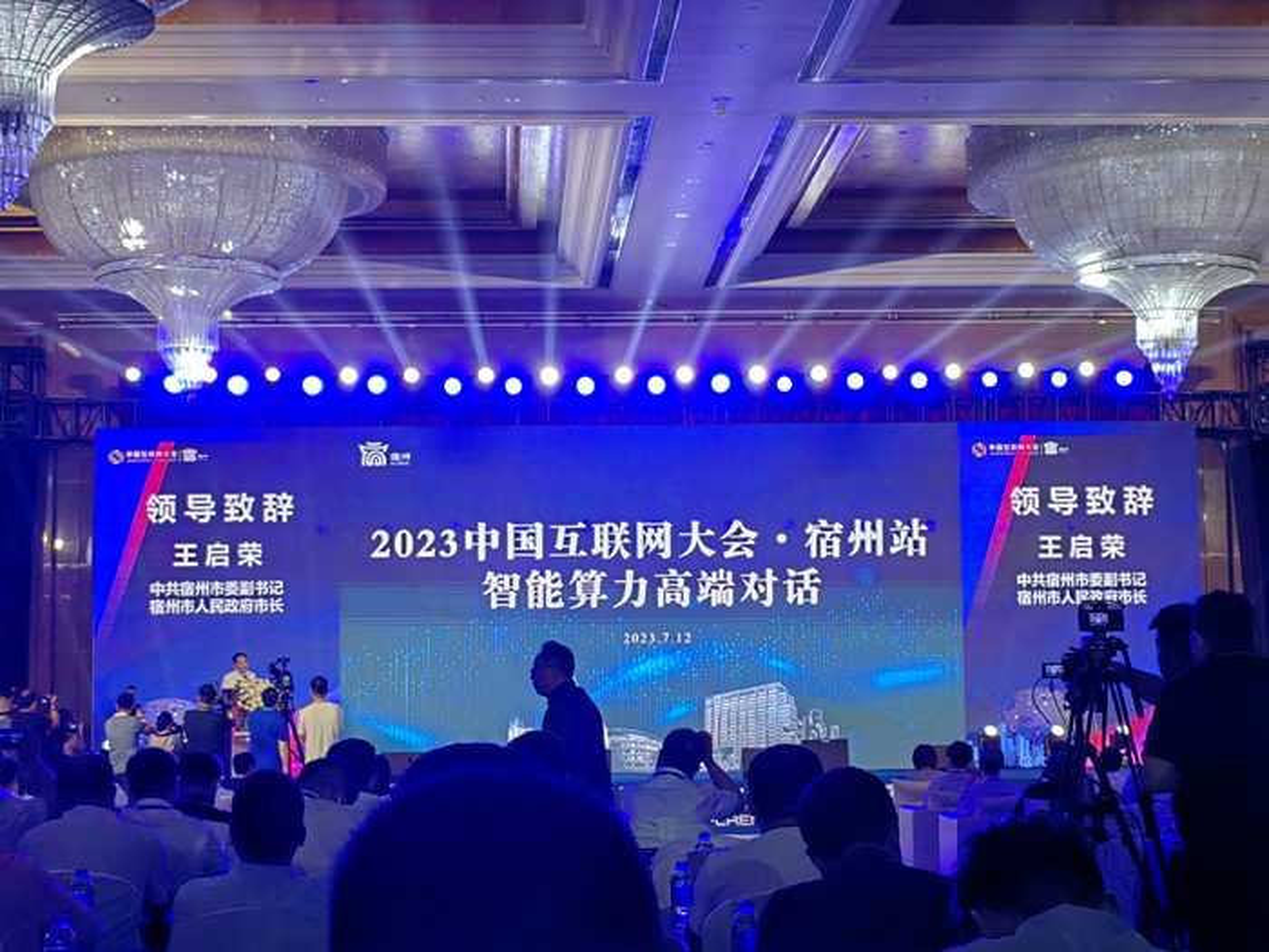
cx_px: 634
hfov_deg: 28.2
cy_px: 476
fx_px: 2529
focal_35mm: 69
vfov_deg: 21.3
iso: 80
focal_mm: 5.52
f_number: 1.9
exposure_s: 1/208
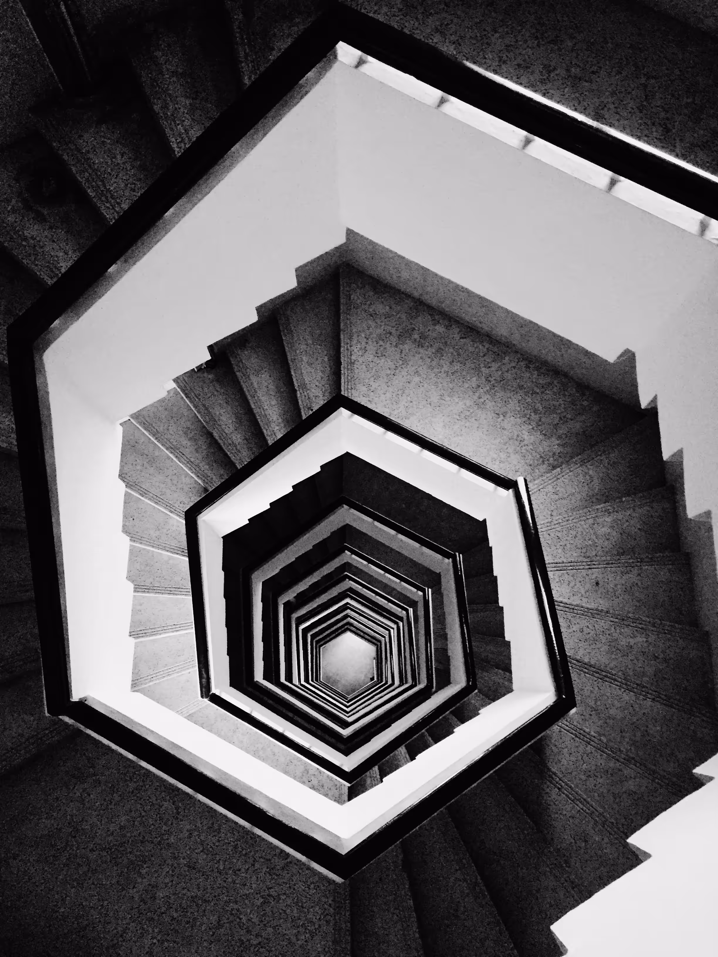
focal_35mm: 29
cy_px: 478
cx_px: 359
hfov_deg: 48.2
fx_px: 802
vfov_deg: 61.7
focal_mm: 4.15
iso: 250
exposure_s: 1/25
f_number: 2.2
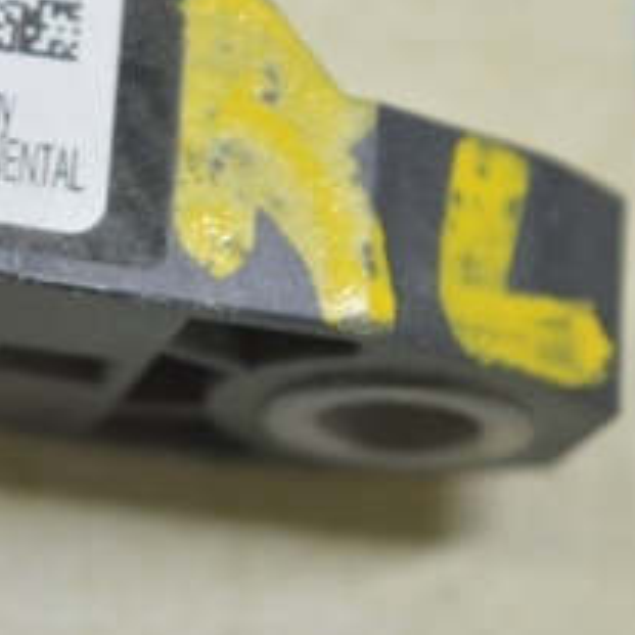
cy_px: 201
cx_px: -252
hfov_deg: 8.0
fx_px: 4489
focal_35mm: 216
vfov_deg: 8.1
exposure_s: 1/20
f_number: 5.6
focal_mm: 55
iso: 400
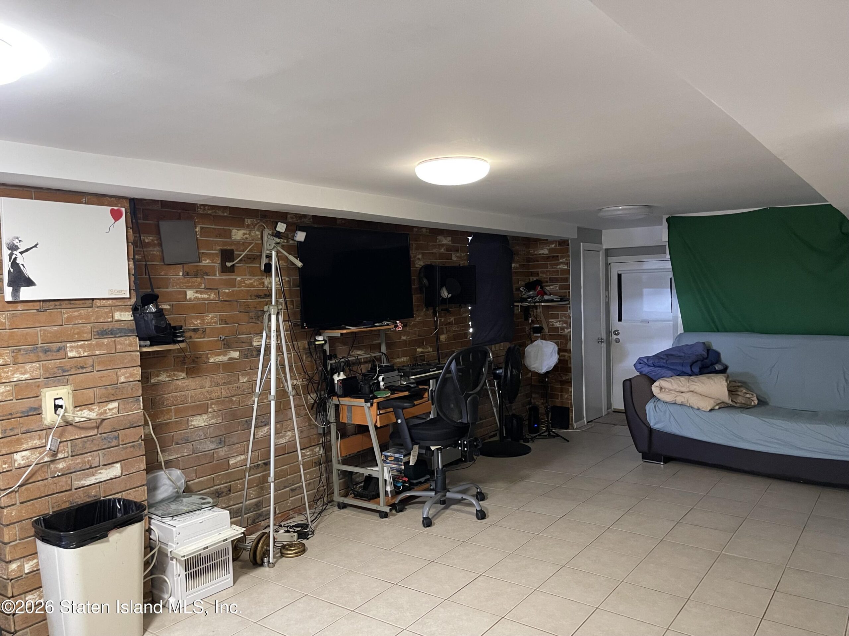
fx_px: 613
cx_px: 424
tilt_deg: -3.0
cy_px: 318
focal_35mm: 25
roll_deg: +1.2
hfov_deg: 69.4
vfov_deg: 54.9
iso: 400
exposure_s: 1/40
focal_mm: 5.1
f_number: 1.6
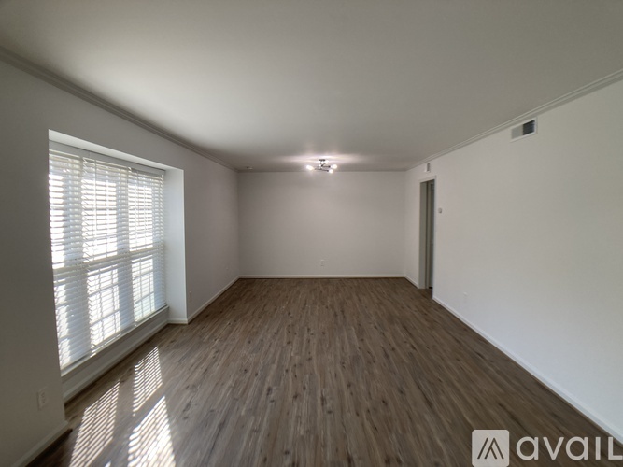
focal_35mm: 28
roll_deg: +0.0
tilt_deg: -4.1
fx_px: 504
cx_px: 312
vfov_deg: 49.7
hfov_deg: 63.5
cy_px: 234
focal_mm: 3.99
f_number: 1.8
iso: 40
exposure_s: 1/121
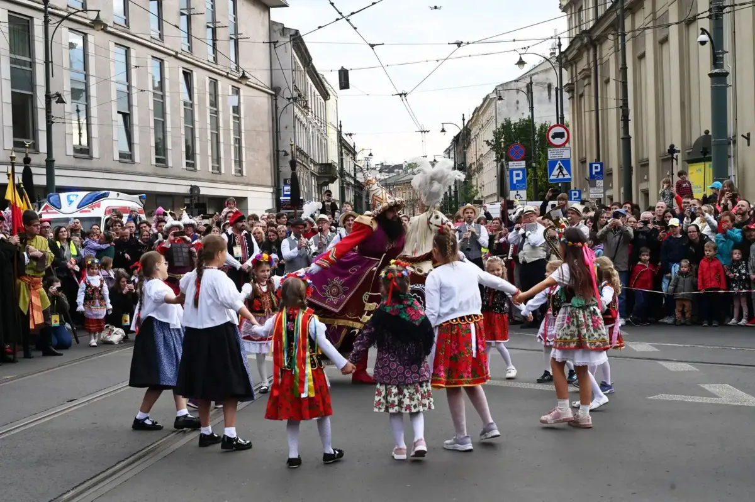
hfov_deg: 38.9
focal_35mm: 51
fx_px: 1069
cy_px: 251
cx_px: 378
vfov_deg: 26.5
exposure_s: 1/800
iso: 1600
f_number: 9
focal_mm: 51
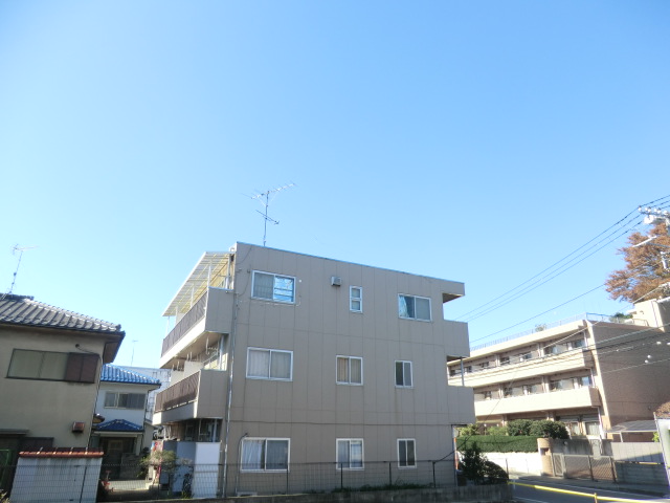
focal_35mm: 24
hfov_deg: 71.6
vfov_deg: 56.8
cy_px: 252
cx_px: 335
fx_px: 465
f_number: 3.2
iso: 80
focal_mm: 4.3
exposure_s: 1/400
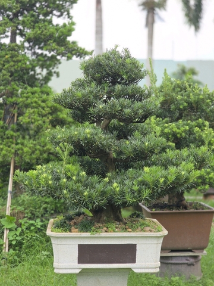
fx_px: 569
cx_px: 107
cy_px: 143
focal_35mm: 69
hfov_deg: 21.3
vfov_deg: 28.2
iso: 50
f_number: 2.4
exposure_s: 1/500
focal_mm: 7.9
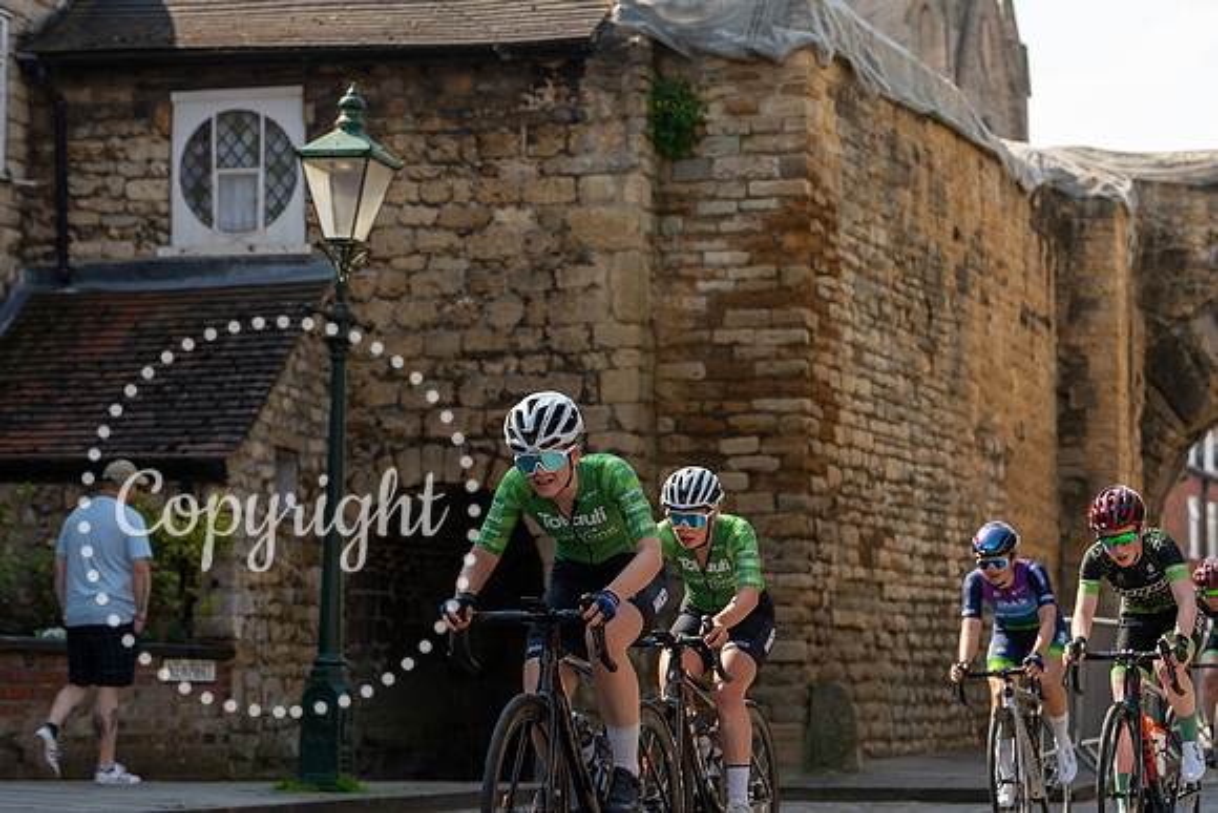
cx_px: 609
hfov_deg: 20.4
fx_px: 3384
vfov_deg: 13.7
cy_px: 406
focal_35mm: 100
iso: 200
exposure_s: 1/1000
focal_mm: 100
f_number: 4.5
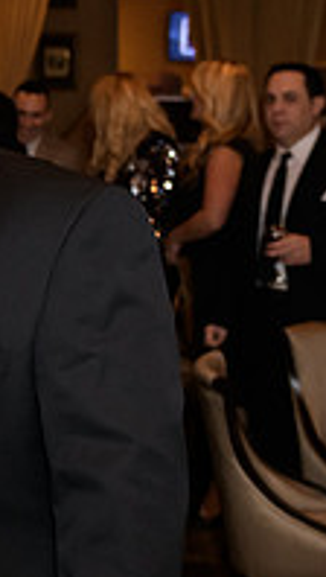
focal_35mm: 98
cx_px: -169
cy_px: 275
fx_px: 1500
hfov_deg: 11.8
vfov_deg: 21.8
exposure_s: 1/125
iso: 1600
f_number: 3.2
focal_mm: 32
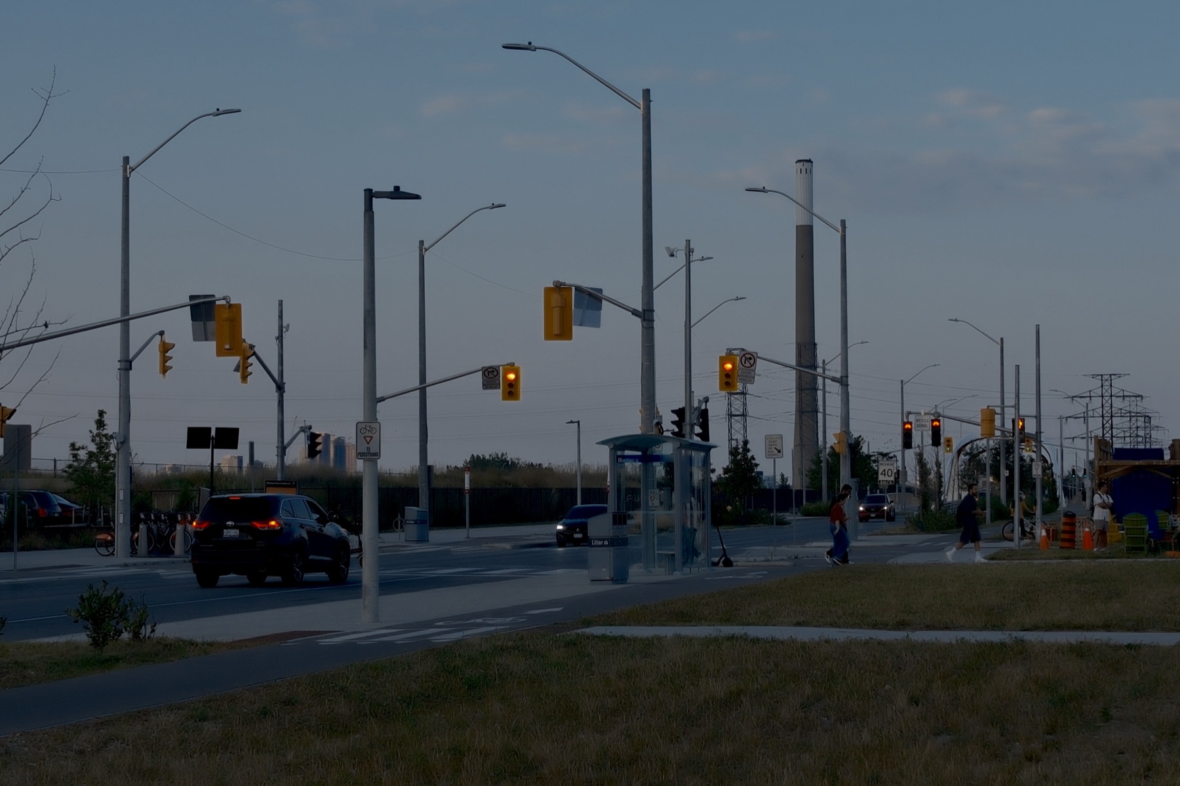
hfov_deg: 54.4
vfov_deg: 37.9
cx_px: 590
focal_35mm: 35
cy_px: 393
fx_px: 1147
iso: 64
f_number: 4
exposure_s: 1/300
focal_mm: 23
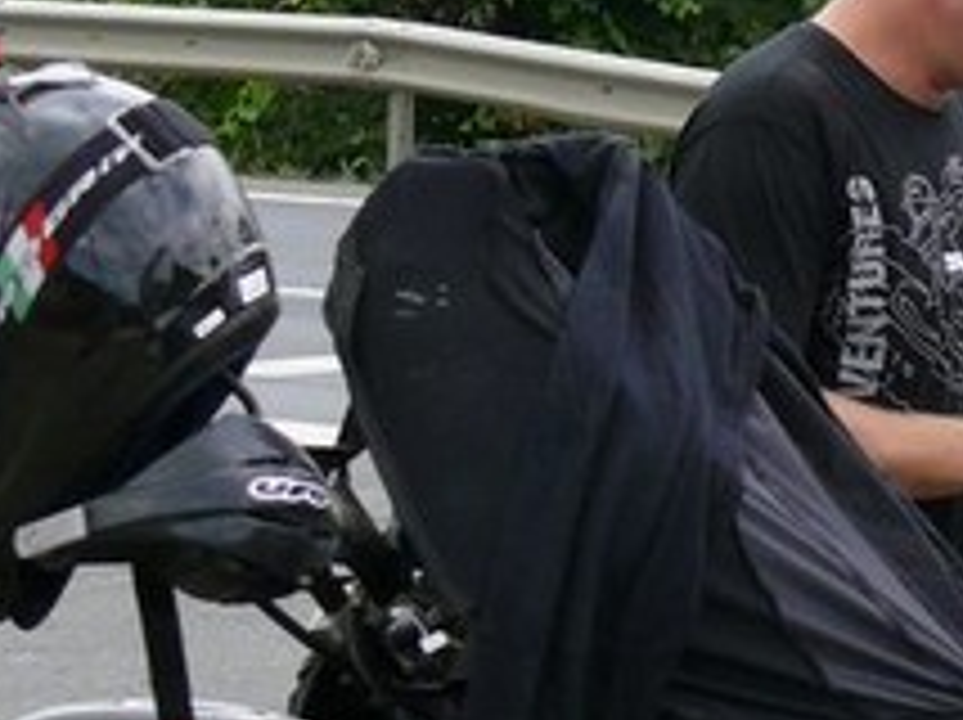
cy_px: 324
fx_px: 6753
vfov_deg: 6.1
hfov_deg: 7.9
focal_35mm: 243
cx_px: 1764
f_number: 4
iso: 100
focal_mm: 12.8
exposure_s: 1/200
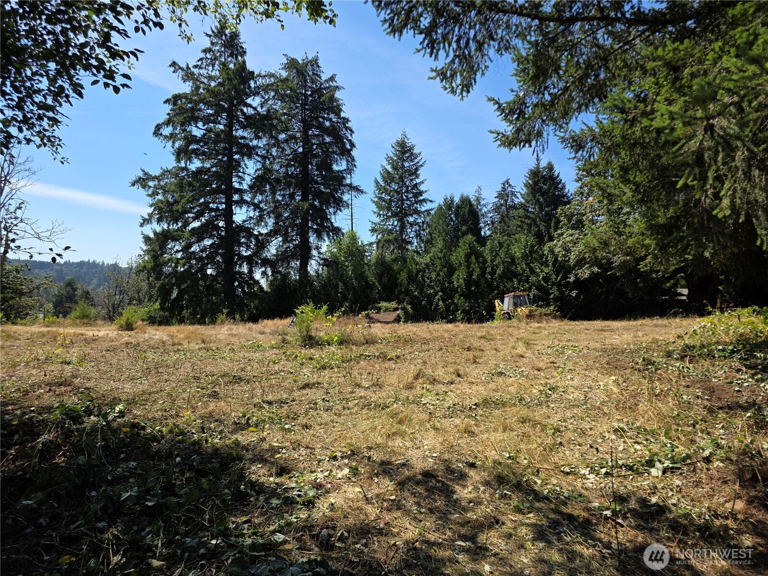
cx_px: 384
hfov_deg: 73.9
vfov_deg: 58.9
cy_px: 288
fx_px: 510
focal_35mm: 23
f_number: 1.7
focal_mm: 6.3
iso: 80
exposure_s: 1/3972
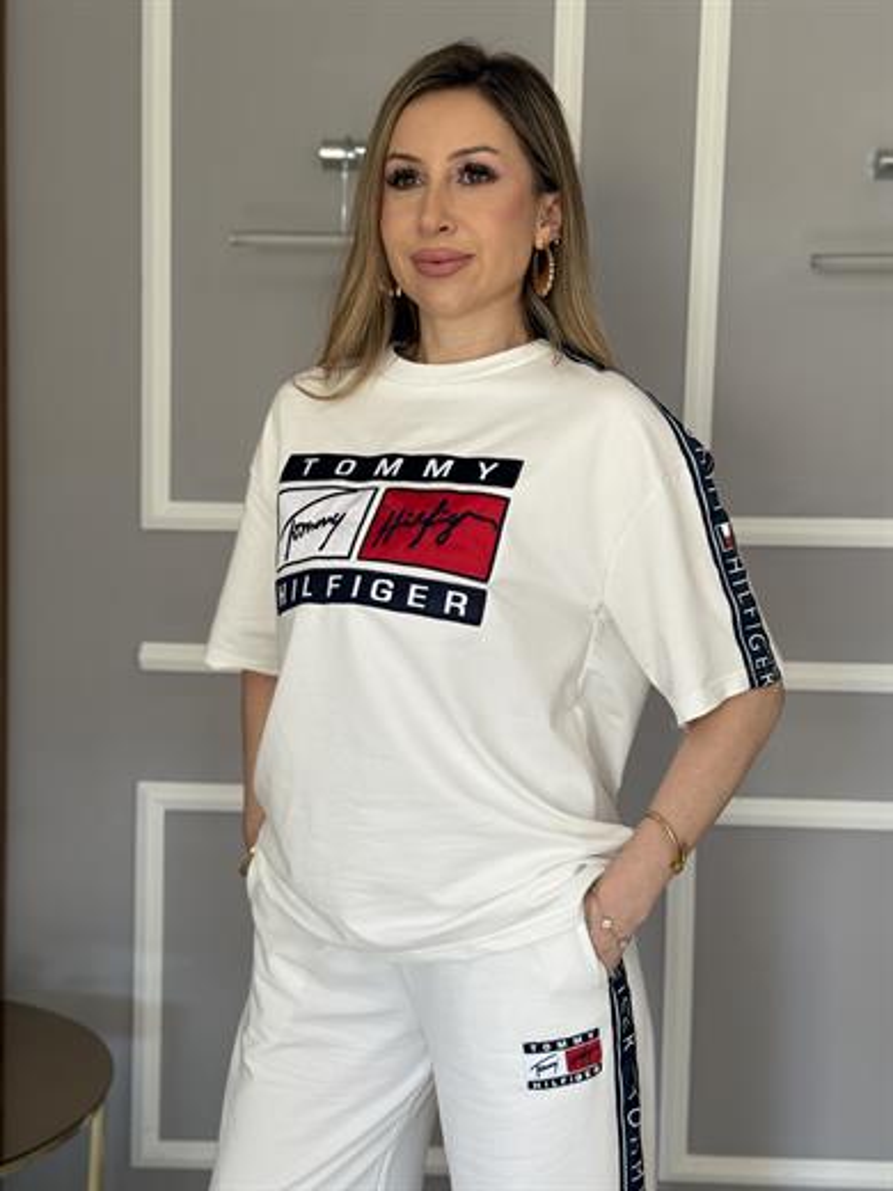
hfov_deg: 30.3
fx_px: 1651
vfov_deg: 39.7
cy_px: 596
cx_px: 446
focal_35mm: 48
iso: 100
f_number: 1.78
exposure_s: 1/60
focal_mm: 6.76
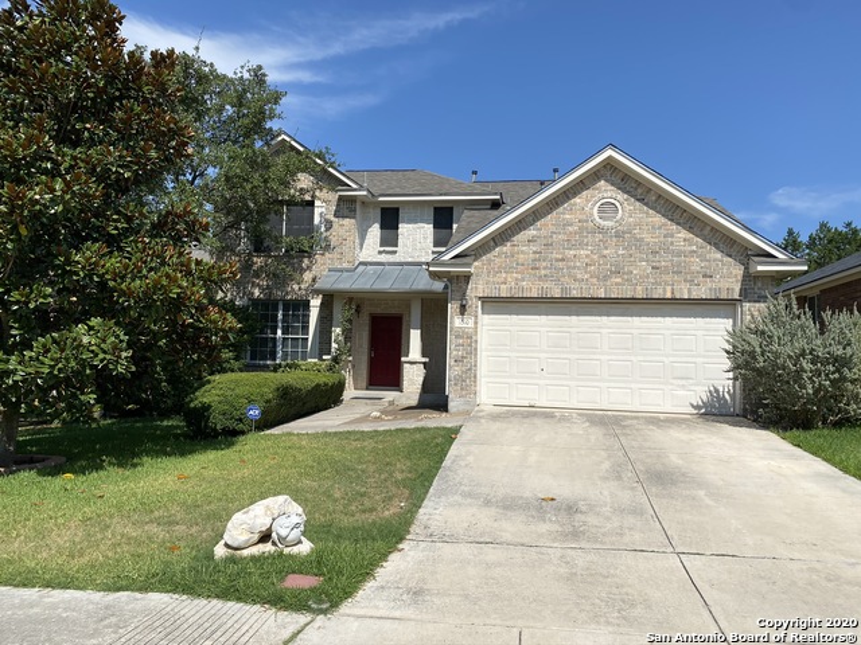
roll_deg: -1.9
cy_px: 322
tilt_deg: +4.2
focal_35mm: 26
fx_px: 647
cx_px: 430
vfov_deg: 53.1
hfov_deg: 67.3
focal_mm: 4.25
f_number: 1.8
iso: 32
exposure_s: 1/4444
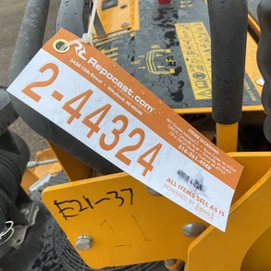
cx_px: 135
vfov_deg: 47.2
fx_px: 310
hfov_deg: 47.2
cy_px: 135
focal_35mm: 35
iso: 40
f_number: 1.8
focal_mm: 3
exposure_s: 1/122
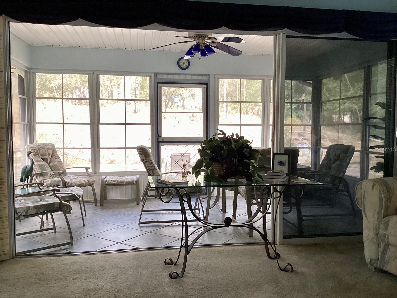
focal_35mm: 31
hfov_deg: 58.4
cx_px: 198
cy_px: 149
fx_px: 356
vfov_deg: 45.4
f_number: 2.4
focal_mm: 3.3
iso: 160
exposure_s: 1/60
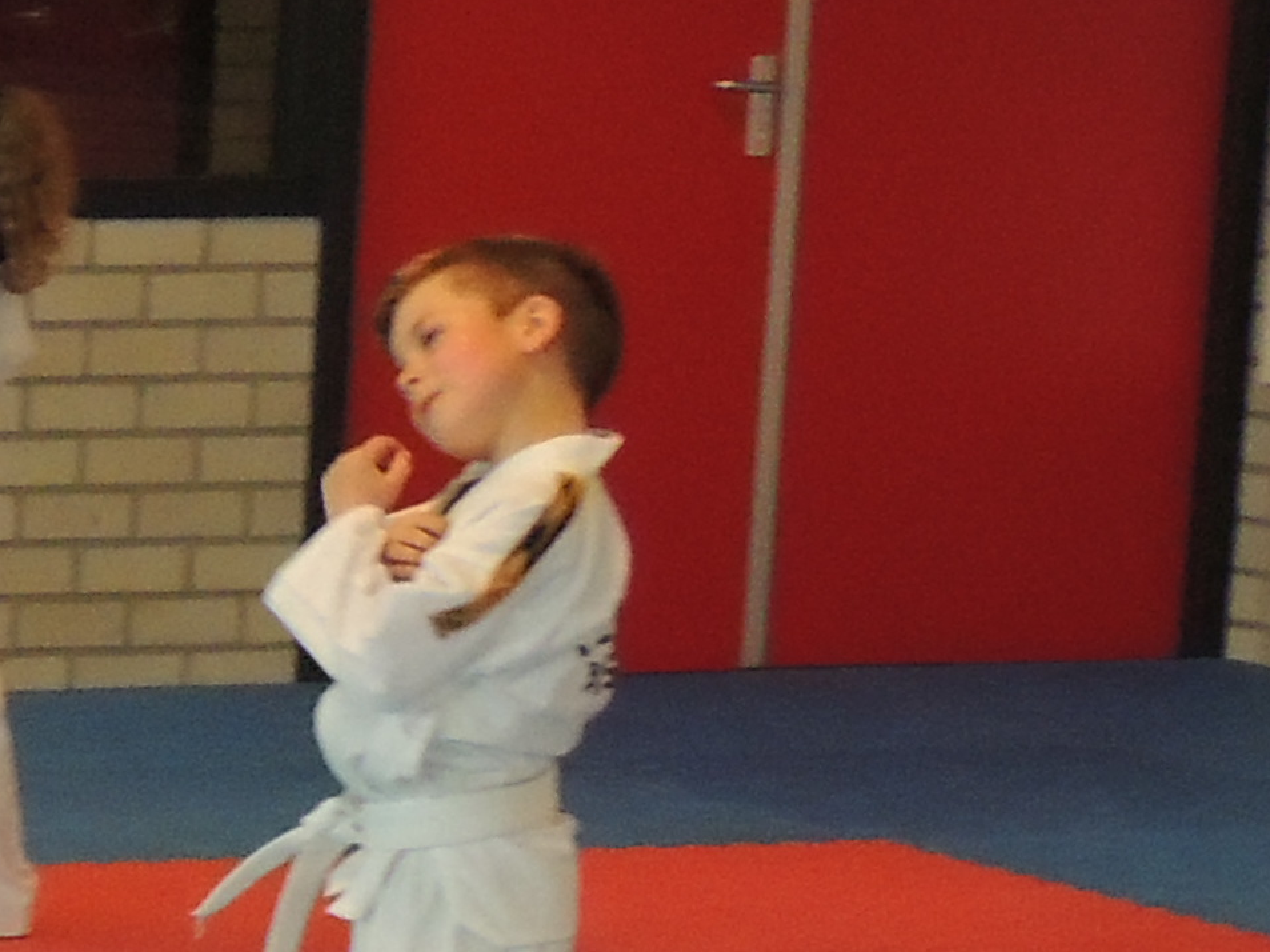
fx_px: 7628
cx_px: -1537
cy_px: 1859
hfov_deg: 8.8
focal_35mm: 208
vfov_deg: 6.9
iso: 500
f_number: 3.4
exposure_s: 1/125
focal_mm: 7.6
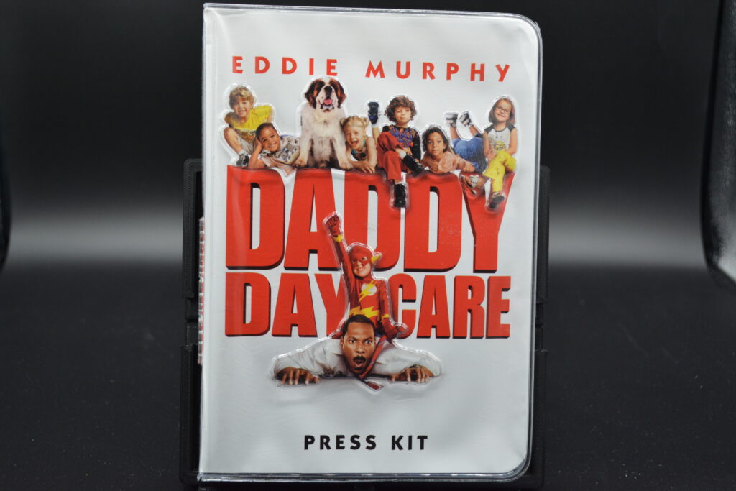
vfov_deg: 28.1
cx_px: 368
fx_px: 981
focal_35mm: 48
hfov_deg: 41.1
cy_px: 246
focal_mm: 32
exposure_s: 1/60
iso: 900
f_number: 4.8
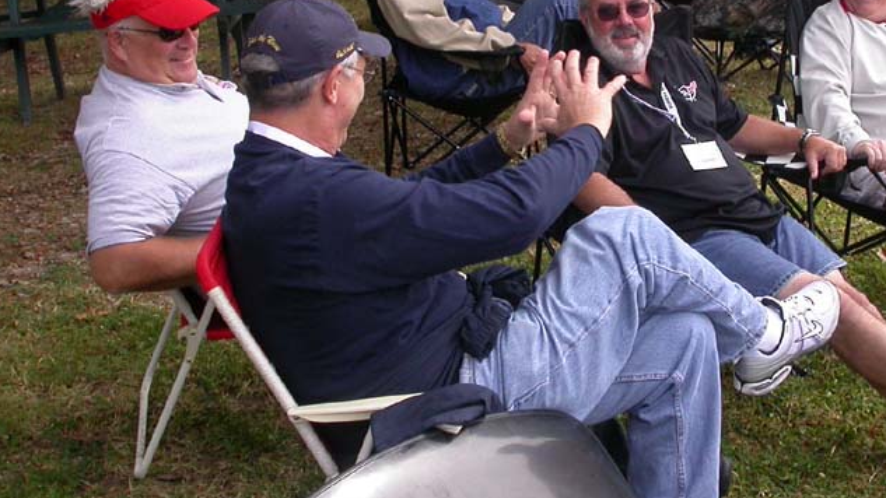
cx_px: 556
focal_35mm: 67
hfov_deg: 31.3
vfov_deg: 17.9
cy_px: 127
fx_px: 1574
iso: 100
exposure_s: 1/176
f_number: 5.3
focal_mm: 7.85
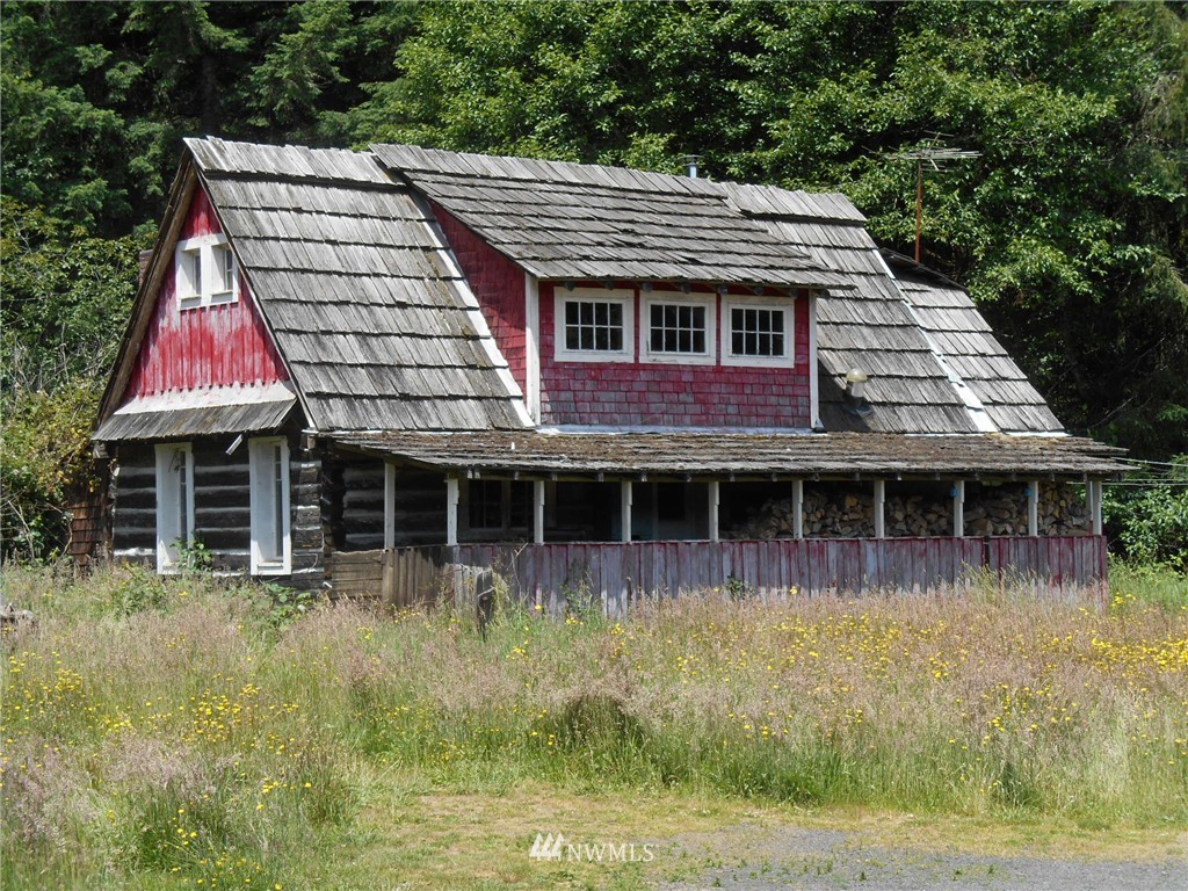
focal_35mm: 80
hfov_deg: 24.4
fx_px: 2746
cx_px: 594
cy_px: 446
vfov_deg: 18.4
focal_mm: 14.3
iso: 80
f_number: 4.7
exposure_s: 1/320
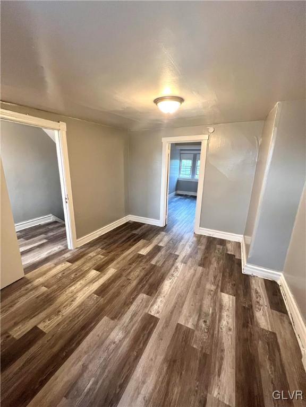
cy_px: 204
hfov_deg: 89.9
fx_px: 153
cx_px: 153
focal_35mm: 13
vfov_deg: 106.2
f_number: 1.8
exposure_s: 1/60
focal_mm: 1.57
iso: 320
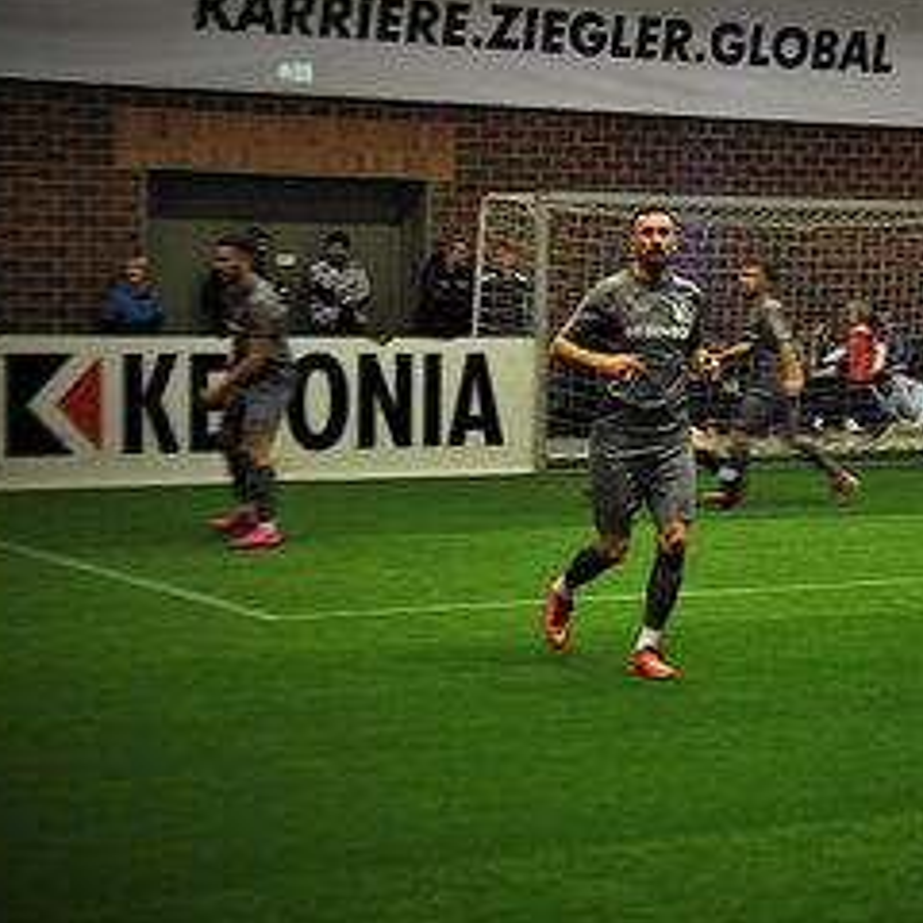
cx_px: 715
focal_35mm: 96
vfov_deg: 18.2
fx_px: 2887
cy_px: 427
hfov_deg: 18.0
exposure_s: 1/50
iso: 1600
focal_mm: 45
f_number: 4.8
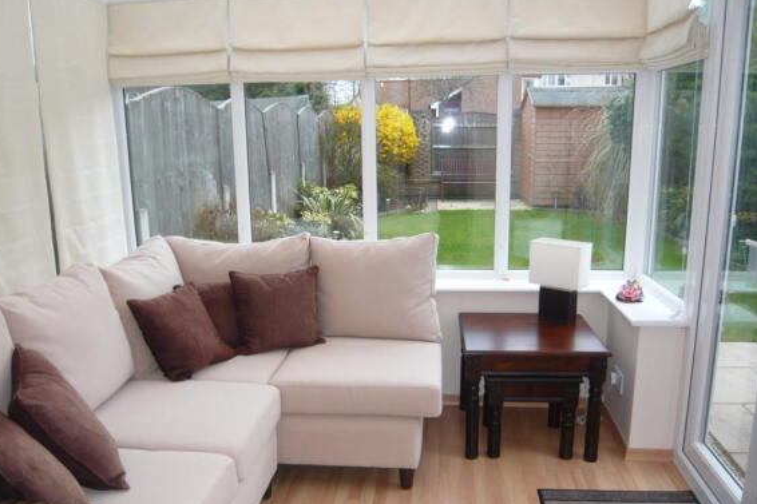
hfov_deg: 61.9
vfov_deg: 43.5
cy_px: 287
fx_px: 631
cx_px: 370
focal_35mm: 30
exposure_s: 1/40
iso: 100
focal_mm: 4.6
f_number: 2.8
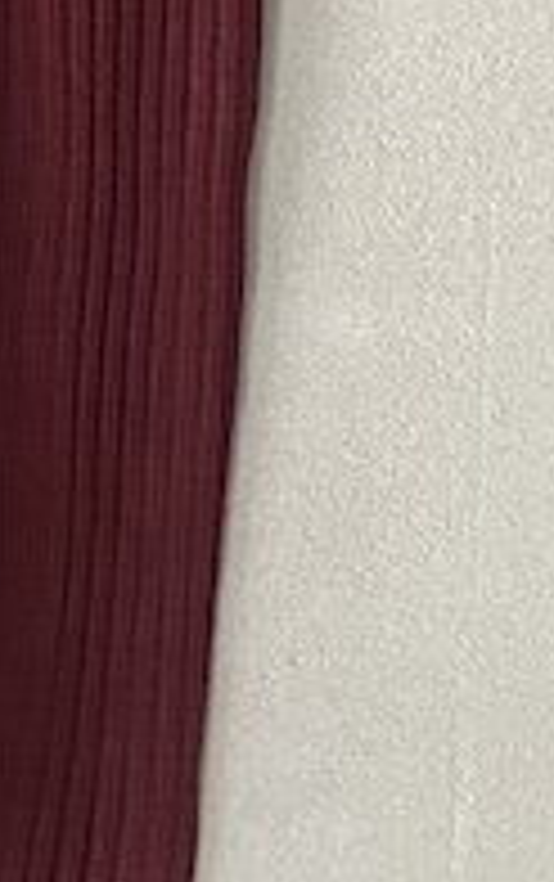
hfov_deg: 8.1
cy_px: -673
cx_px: -739
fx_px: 3613
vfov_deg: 12.7
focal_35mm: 150
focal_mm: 4.25
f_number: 1.8
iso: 125
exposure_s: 1/60
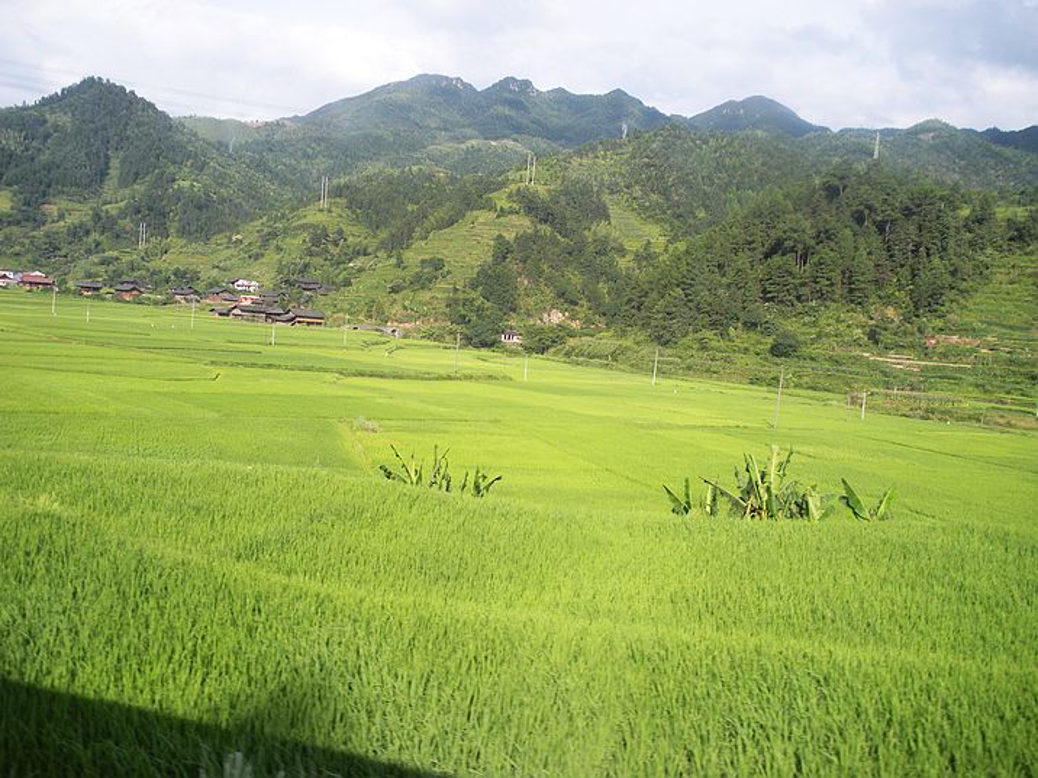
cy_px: 389
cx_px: 519
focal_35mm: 36
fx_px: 1080
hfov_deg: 51.4
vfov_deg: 39.7
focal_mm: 6.3
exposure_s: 1/305
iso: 64
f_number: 3.5
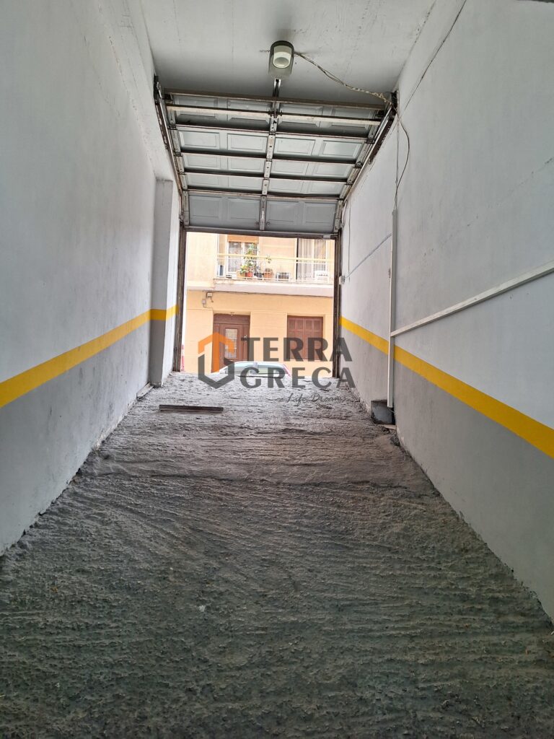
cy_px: 370
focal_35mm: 23
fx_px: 491
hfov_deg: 58.9
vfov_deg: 73.9
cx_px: 277
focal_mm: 5.54
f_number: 1.8
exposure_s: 1/100
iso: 64
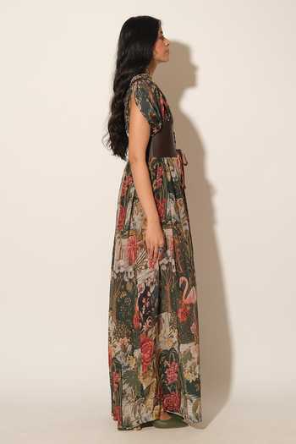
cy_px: 222
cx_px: 148
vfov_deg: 38.9
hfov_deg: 26.5
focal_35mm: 51
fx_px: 629
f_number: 5
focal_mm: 34.2
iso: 160
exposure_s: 1/160
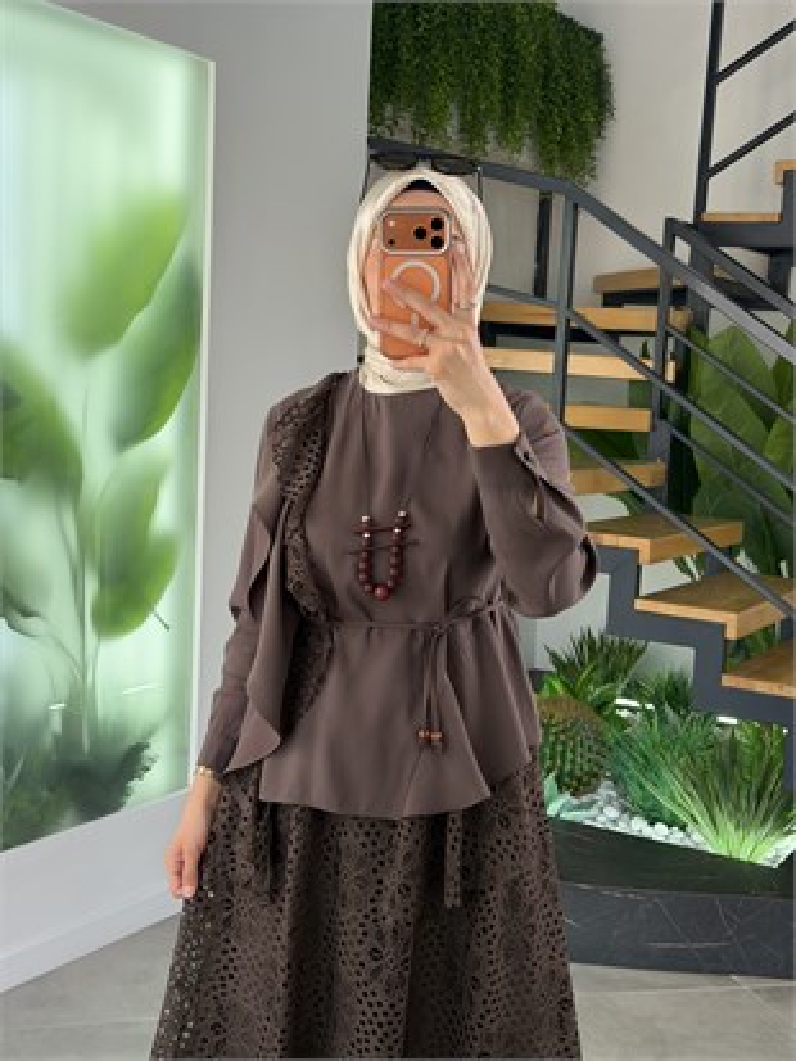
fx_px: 1471
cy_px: 530
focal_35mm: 48
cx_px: 398
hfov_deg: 30.3
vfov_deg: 39.6
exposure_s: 1/181
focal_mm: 6.76
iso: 50
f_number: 1.78
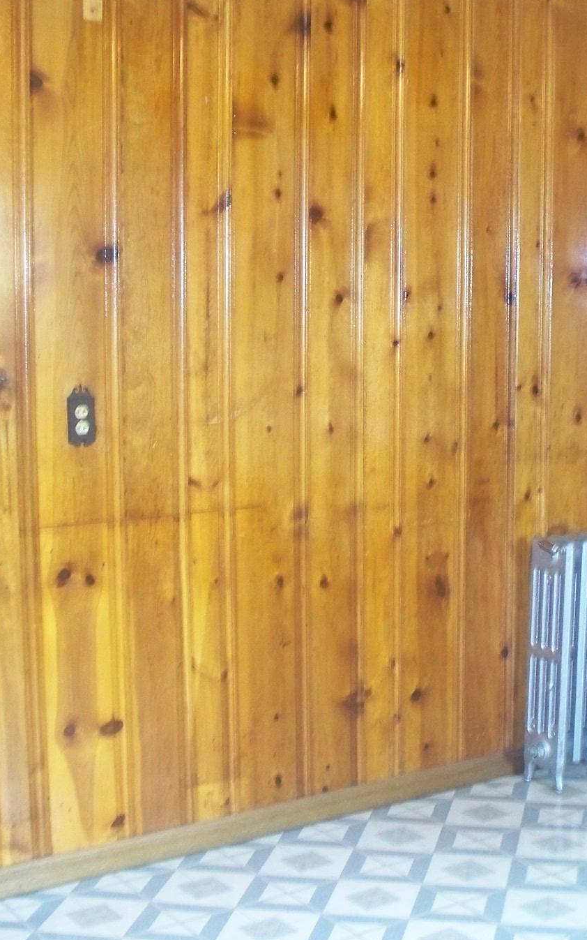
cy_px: 452
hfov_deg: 22.1
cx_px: 466
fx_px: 1484
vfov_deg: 35.1
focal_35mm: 58
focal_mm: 7.54
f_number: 2.8
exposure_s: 1/30
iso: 320
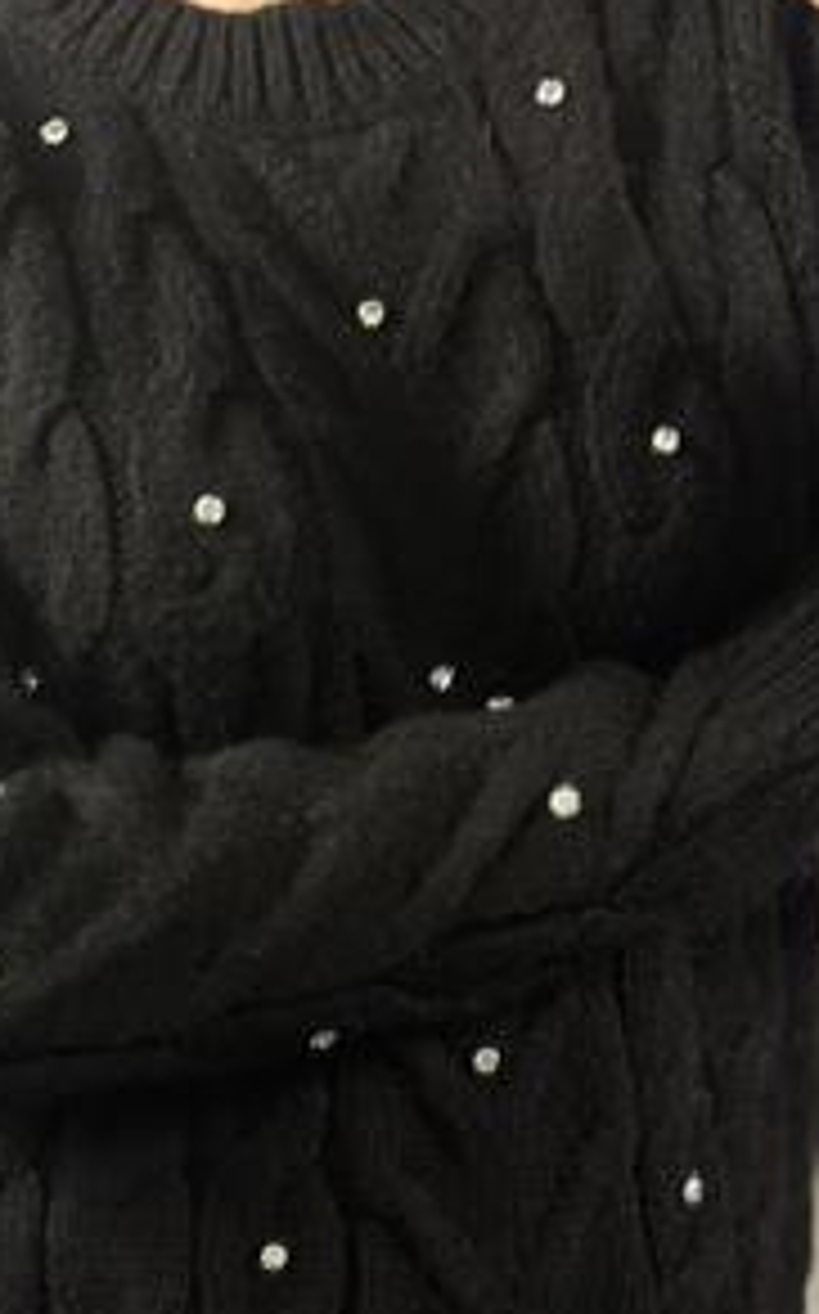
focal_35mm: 72
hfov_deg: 18.0
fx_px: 2576
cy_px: 691
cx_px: 238
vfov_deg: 28.6
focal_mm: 6.86
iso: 160
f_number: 1.78
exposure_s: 1/50
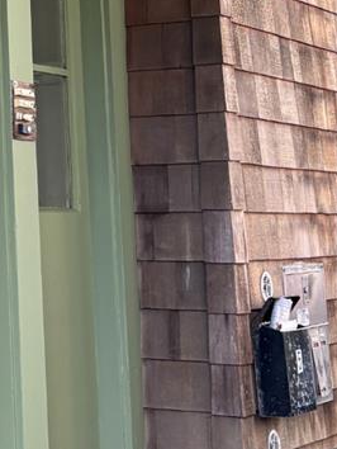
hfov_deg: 12.7
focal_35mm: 110
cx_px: -181
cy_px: -32
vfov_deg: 17.3
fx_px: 1426
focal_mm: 5.96
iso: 64
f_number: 1.6
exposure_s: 1/121
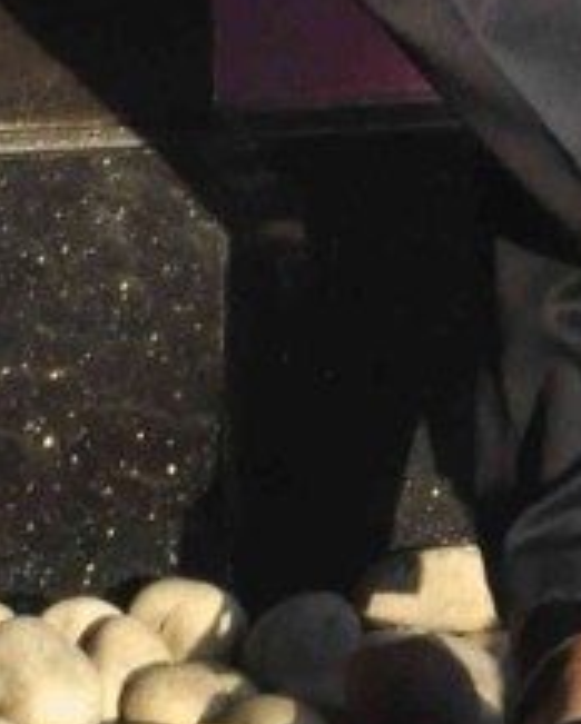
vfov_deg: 4.6
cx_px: 488
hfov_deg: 3.8
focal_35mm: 409
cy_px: -1258
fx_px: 8779
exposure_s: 1/125
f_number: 10
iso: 1000
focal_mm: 42
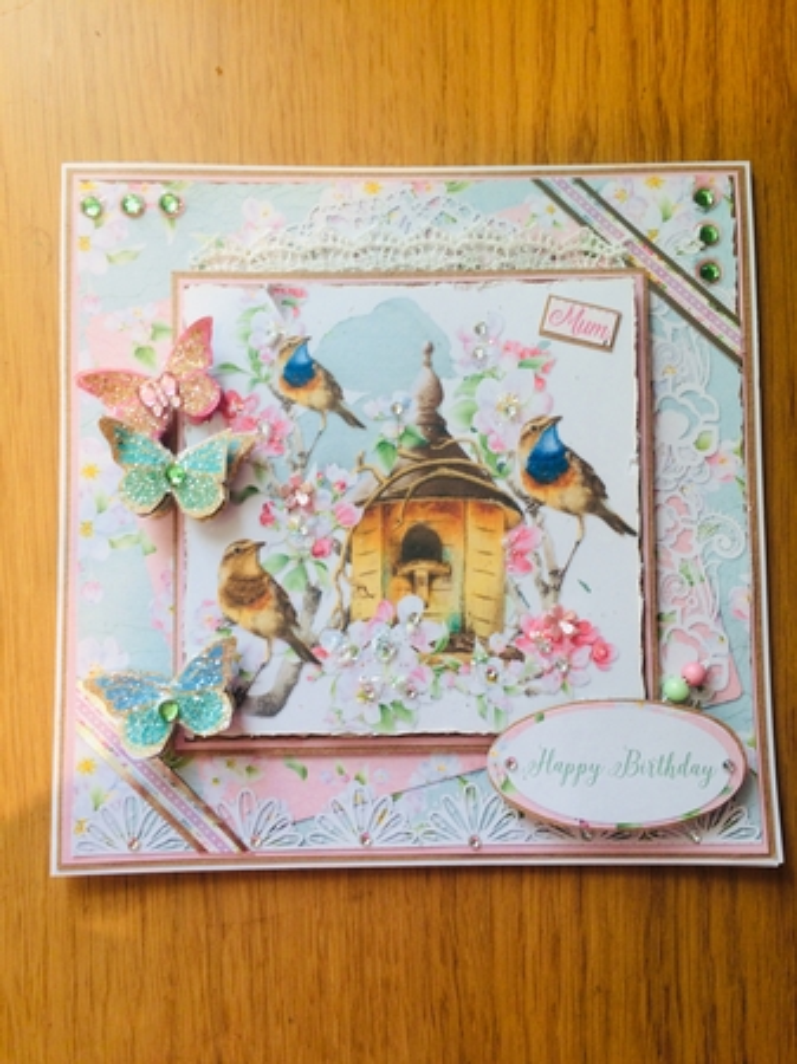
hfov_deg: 48.2
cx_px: 398
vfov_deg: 61.7
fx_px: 891
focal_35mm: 29
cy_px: 532
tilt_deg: -86.9
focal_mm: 4.15
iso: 50
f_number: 2.2
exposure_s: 1/50
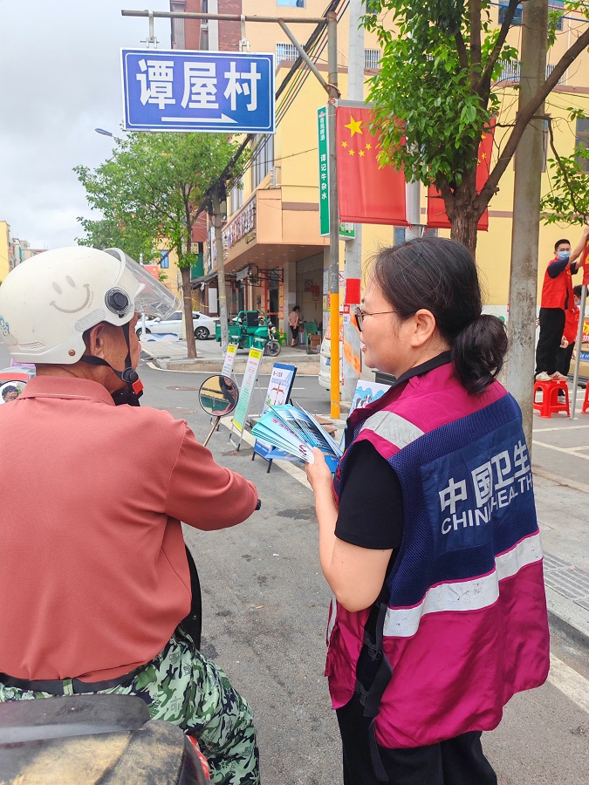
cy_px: 392
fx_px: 613
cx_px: 294
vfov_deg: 65.3
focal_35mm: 27
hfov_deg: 51.4
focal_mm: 5.52
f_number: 1.95
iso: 50
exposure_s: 1/750
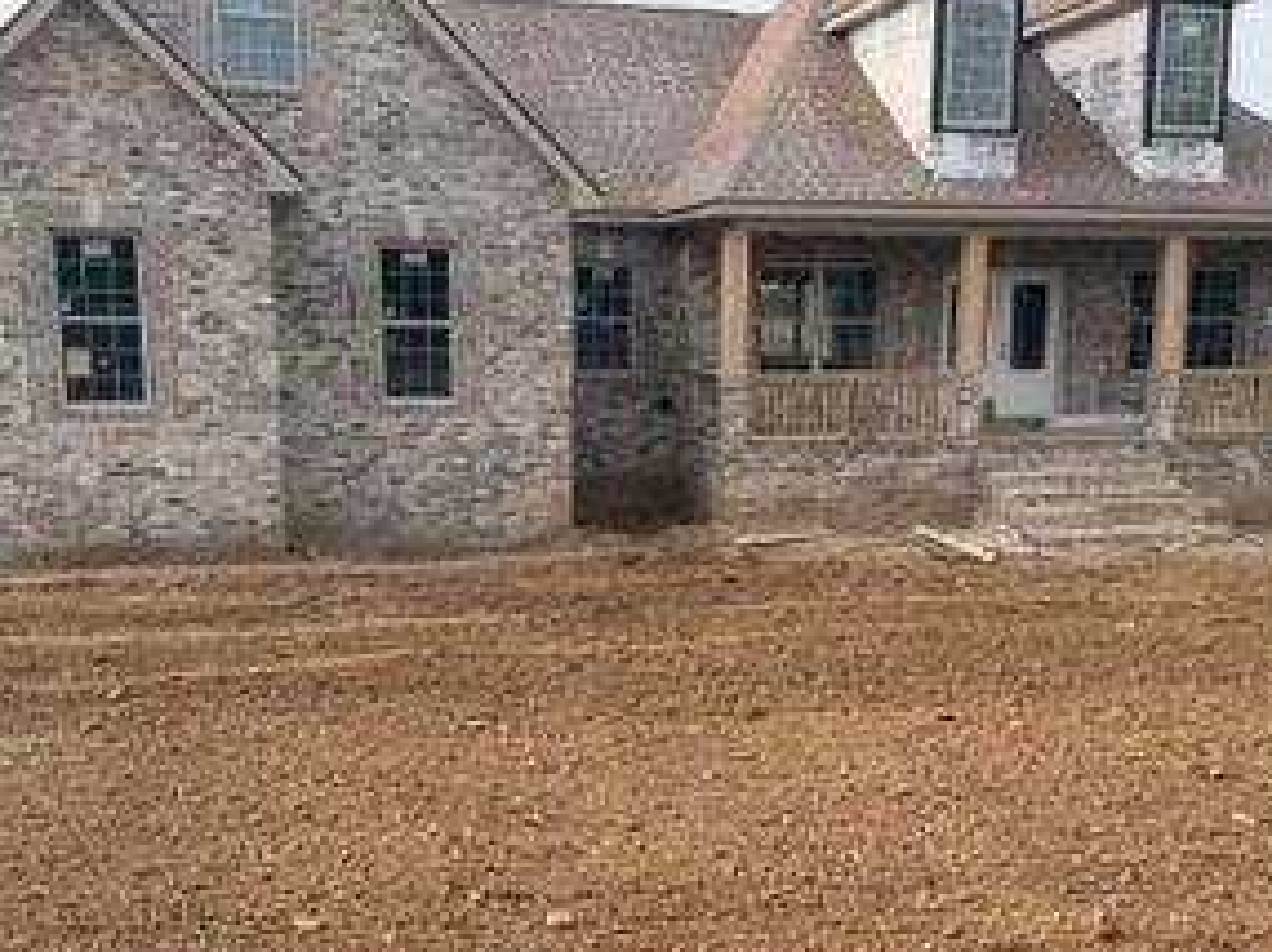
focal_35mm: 42
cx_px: 667
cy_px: 572
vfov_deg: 34.2
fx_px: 1542
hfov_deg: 44.8
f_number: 1.78
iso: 80
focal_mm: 6.76
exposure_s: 1/2053
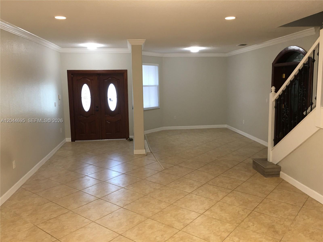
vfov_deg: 48.2
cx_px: 162
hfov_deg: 61.7
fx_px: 271
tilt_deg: -7.4
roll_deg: +1.2
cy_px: 121
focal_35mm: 29
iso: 32
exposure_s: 1/15
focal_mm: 4.15
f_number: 2.2
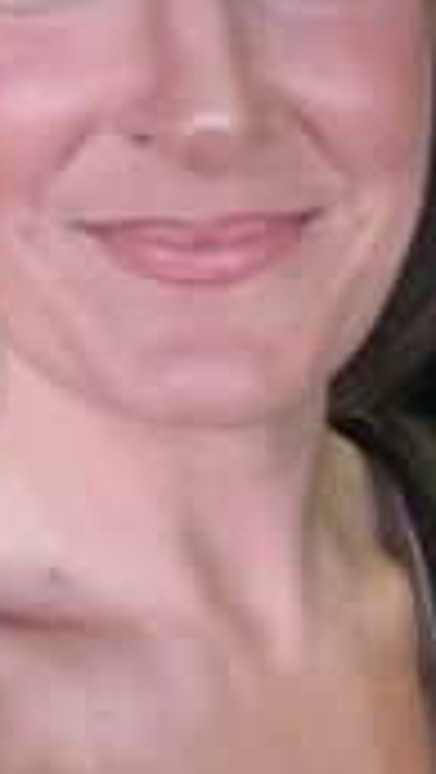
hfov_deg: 14.1
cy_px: 493
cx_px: 407
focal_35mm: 85
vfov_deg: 24.9
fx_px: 1744
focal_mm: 2.71
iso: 1000
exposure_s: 1/16
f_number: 2.2
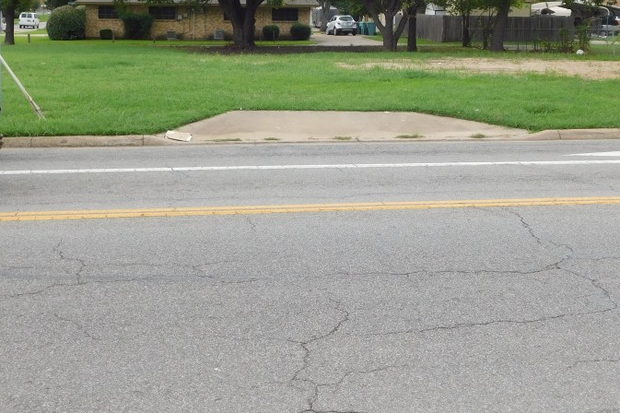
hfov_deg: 35.1
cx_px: 317
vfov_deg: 23.3
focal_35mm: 57
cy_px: 64
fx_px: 981
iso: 125
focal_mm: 6.3
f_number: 3.5
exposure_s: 1/320
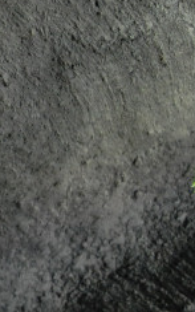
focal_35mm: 146
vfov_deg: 14.3
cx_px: -312
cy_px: 95
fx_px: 1241
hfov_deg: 8.1
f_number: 5.6
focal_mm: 28
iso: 1600
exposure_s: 1/125
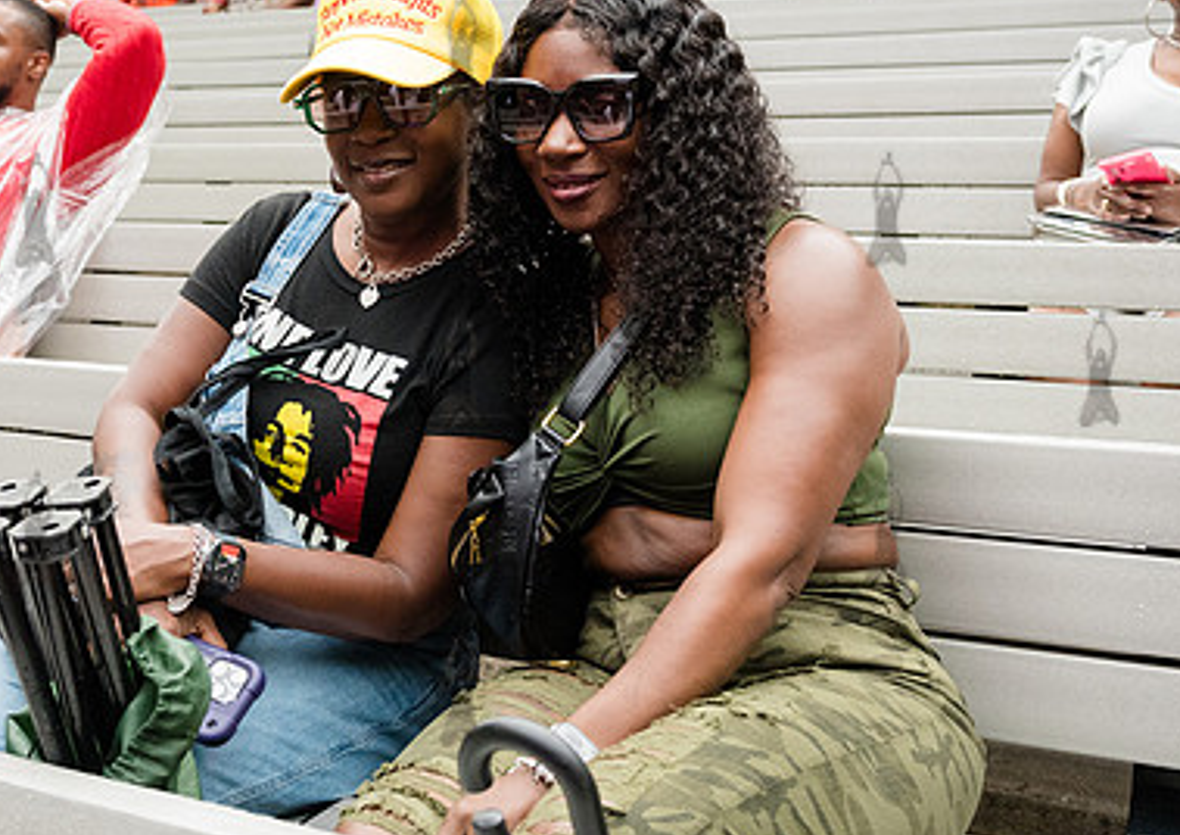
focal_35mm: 61
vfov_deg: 23.1
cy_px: 337
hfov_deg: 32.2
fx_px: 2037
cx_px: 449
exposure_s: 1/250
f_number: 4
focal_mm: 34
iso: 3200
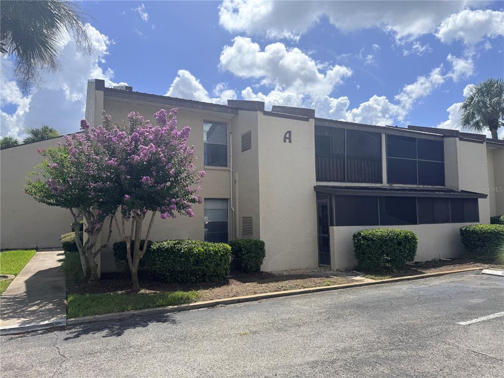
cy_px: 189
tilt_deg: +4.5
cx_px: 252
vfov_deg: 56.8
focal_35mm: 24
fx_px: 349
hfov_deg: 71.6
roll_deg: +0.1
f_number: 1.78
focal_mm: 6.76
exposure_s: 1/6711
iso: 80
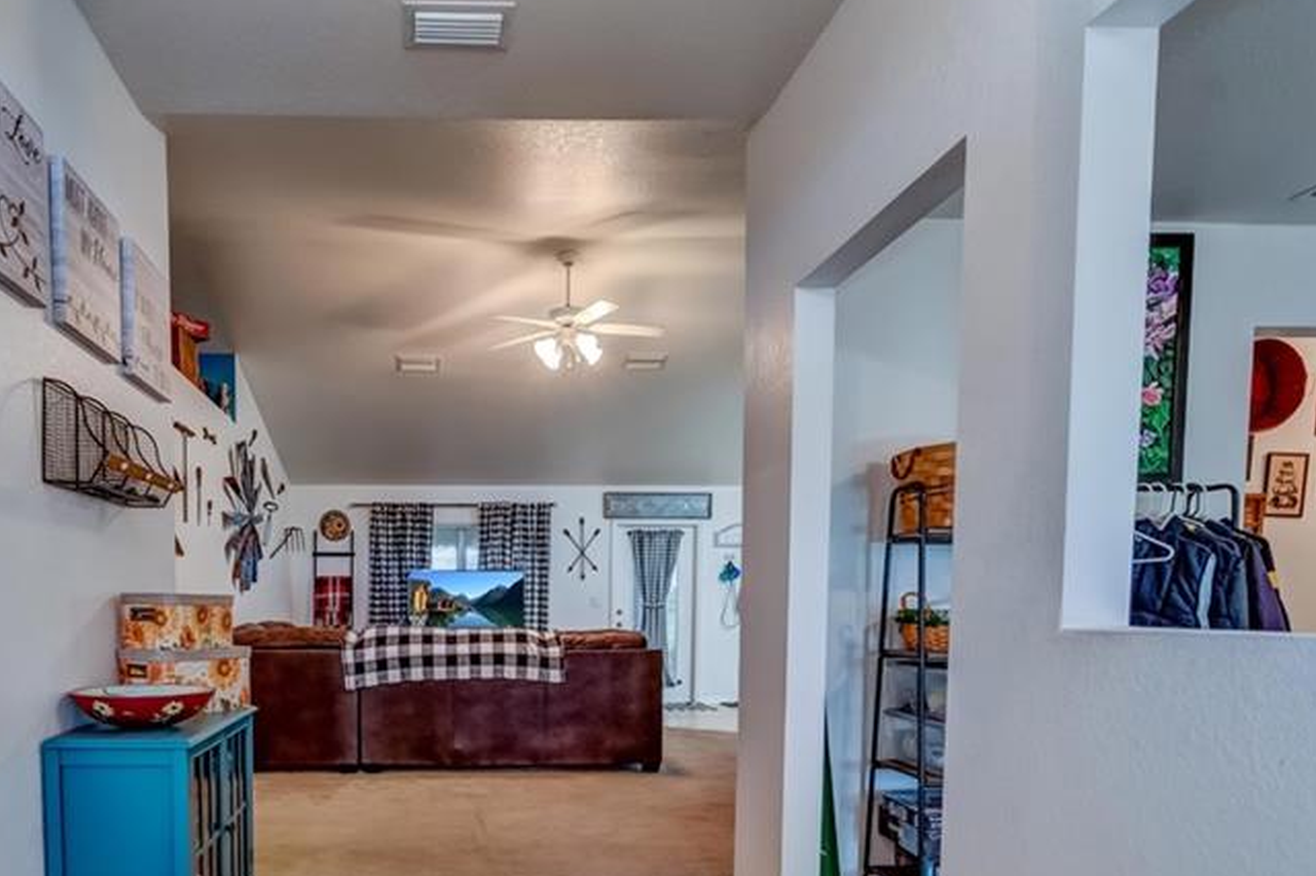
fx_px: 877
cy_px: 668
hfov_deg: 72.2
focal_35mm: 24
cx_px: 471
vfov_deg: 50.6
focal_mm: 10
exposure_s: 1/2
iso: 400
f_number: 10
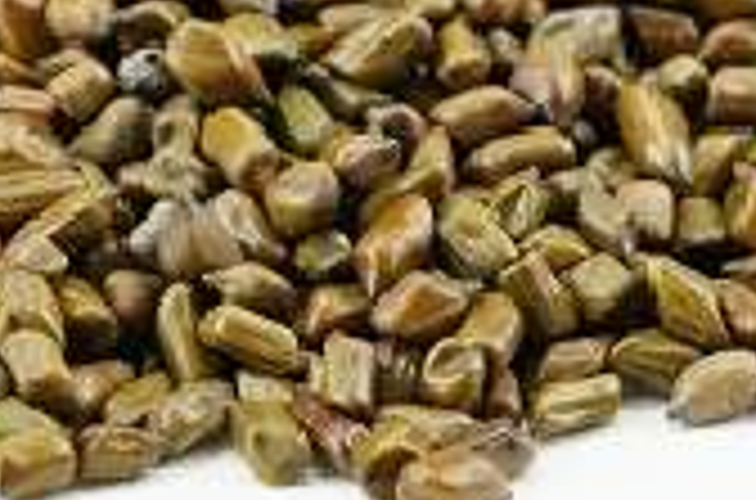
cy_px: 2
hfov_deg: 9.6
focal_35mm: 214
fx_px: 4481
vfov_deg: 6.4
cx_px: 225
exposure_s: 1/100
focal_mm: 90
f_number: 11
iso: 6400
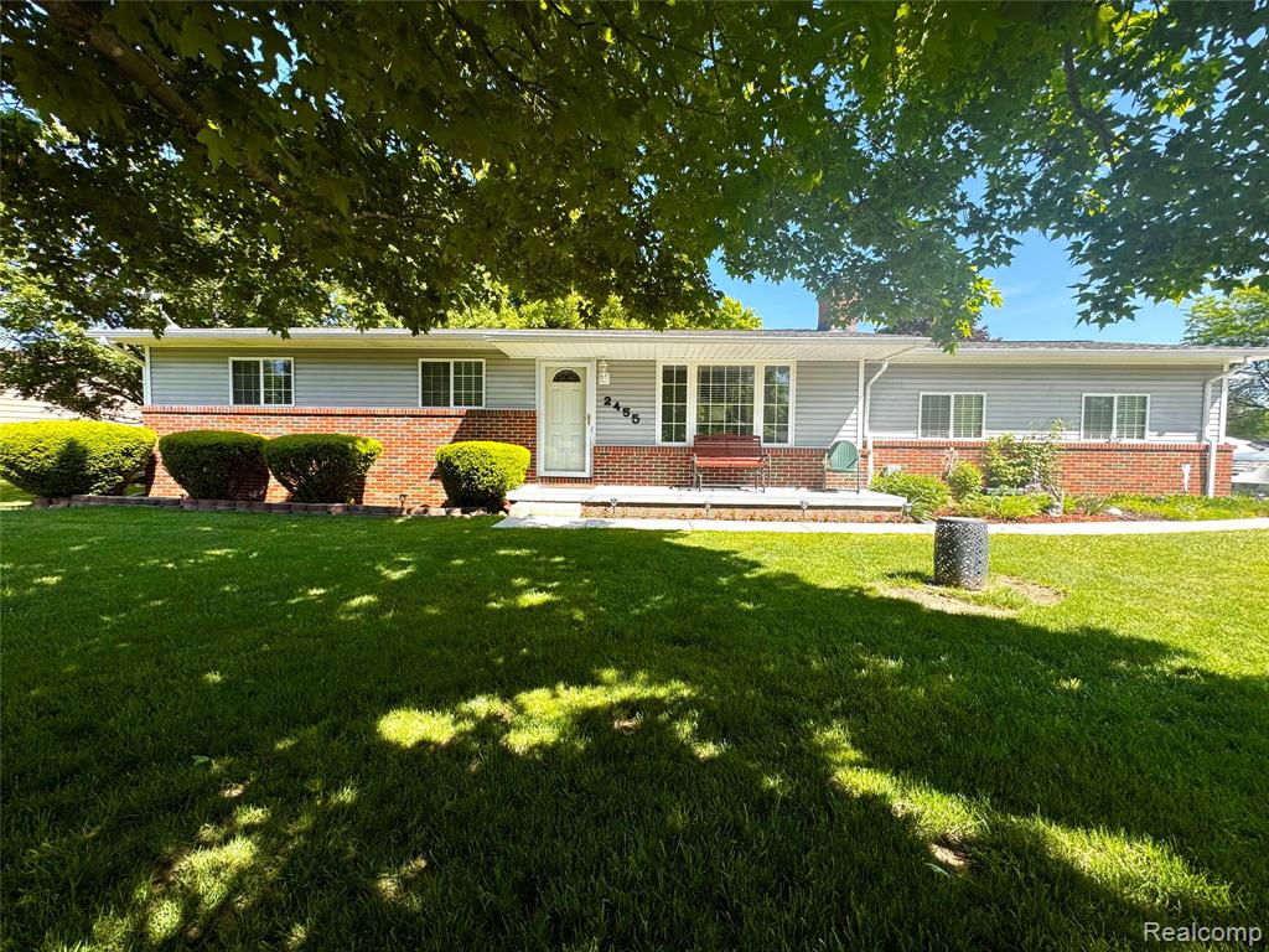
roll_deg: -1.5
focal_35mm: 14
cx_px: 634
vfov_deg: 85.7
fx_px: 513
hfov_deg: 102.1
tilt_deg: -3.3
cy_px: 476
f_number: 2.2
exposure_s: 1/620
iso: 40
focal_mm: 2.22
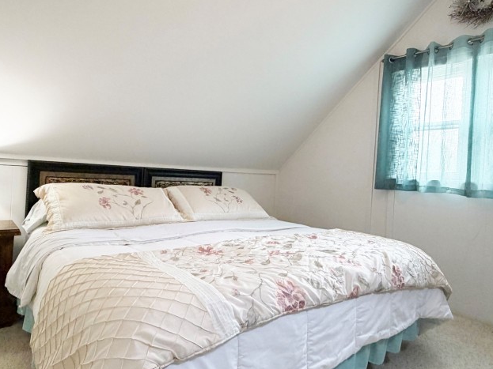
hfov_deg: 73.9
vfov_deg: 58.8
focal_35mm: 23
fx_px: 328
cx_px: 237
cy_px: 175
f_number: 2.2
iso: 160
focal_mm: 2.22
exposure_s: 1/60
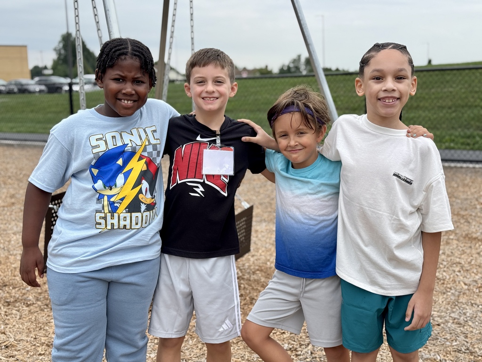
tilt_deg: -7.7
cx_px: 241
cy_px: 181
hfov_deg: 39.7
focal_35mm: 48
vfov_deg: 30.3
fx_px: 668
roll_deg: +1.9
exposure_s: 1/1923
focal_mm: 6.76
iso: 64
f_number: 1.78
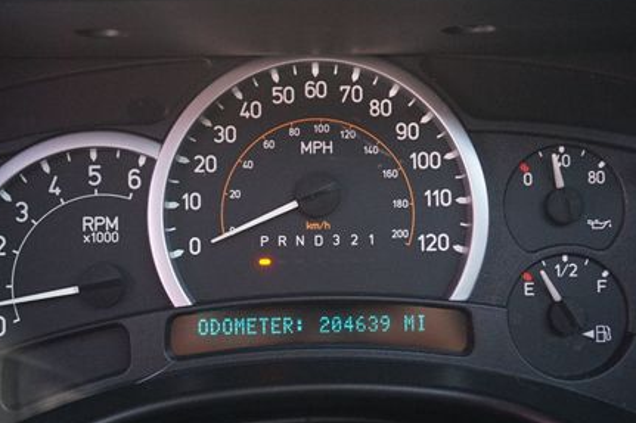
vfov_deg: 24.3
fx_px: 984
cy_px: 221
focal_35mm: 56
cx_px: 307
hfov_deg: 35.8
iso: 2000
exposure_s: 1/60
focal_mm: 25
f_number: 4.5
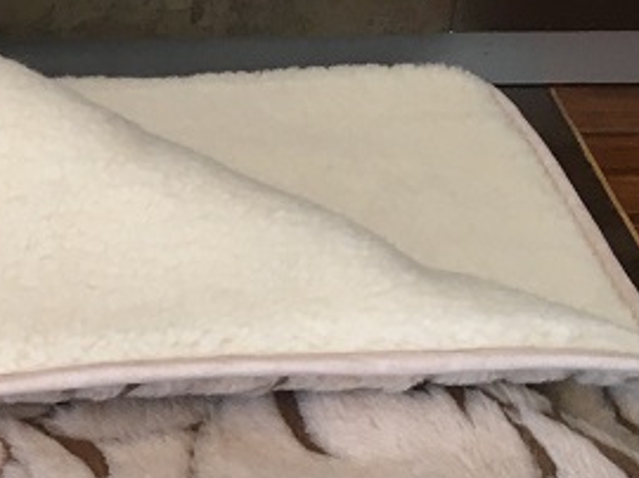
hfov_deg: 21.6
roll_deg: +2.0
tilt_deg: -44.3
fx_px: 1586
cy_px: 478
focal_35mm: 86
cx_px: -71
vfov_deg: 16.8
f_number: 2.2
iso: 50
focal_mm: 4.15
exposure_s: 1/33
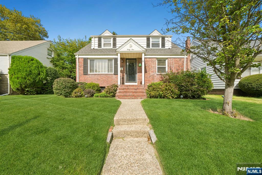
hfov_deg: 112.6
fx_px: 87
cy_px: 88
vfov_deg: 90.0
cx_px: 131
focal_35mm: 12
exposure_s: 1/125
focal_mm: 12
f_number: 11
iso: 100
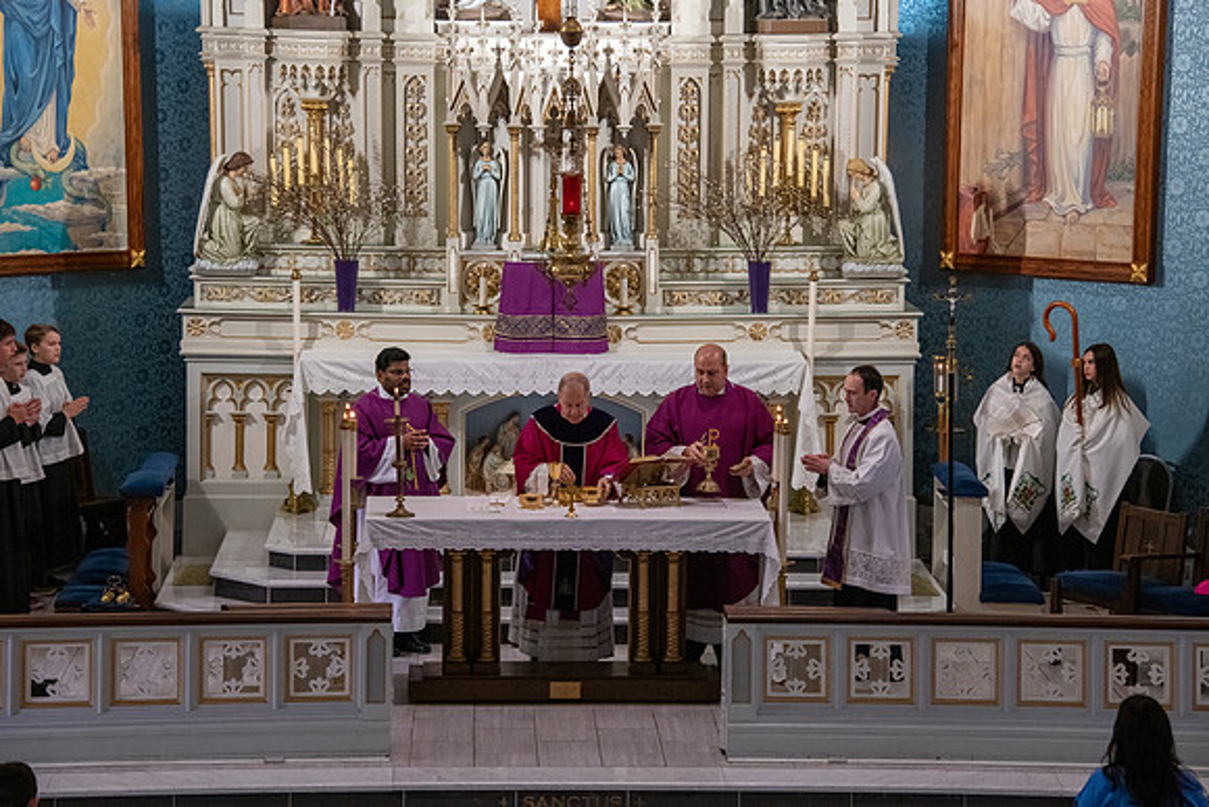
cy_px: 404
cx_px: 604
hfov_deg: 16.8
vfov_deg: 11.2
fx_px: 4098
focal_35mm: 122
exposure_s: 1/100
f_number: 9
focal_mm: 122
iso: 4000
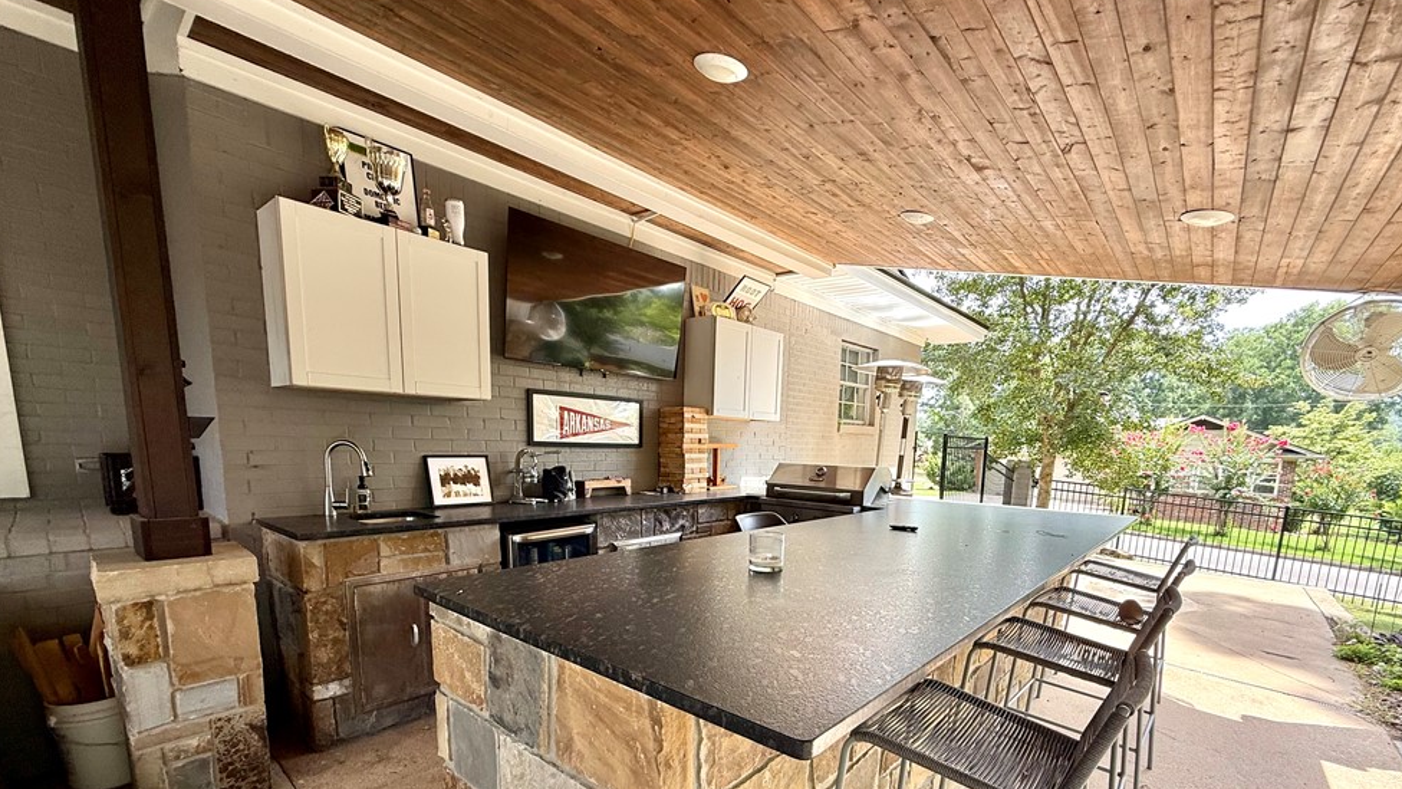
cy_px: 530
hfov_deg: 99.3
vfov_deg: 65.2
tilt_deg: -8.3
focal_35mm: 16
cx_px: 721
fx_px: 595
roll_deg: -1.6
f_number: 2.2
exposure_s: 1/125
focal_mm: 2.22
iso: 64
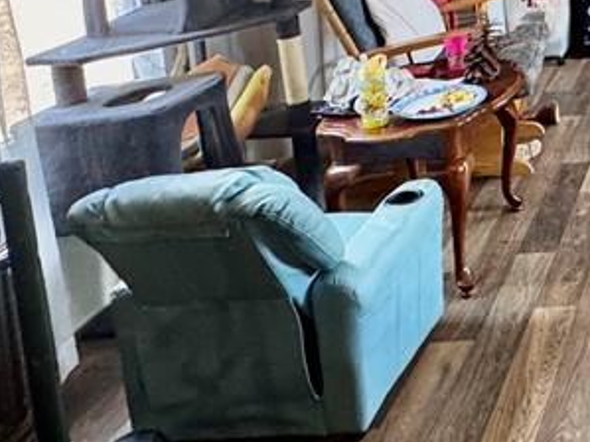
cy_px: -126
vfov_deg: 26.0
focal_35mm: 48
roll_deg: +1.8
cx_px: 781
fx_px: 818
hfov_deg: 30.5
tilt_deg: -5.3
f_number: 2.2
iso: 200
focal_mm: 2.22
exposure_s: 1/60
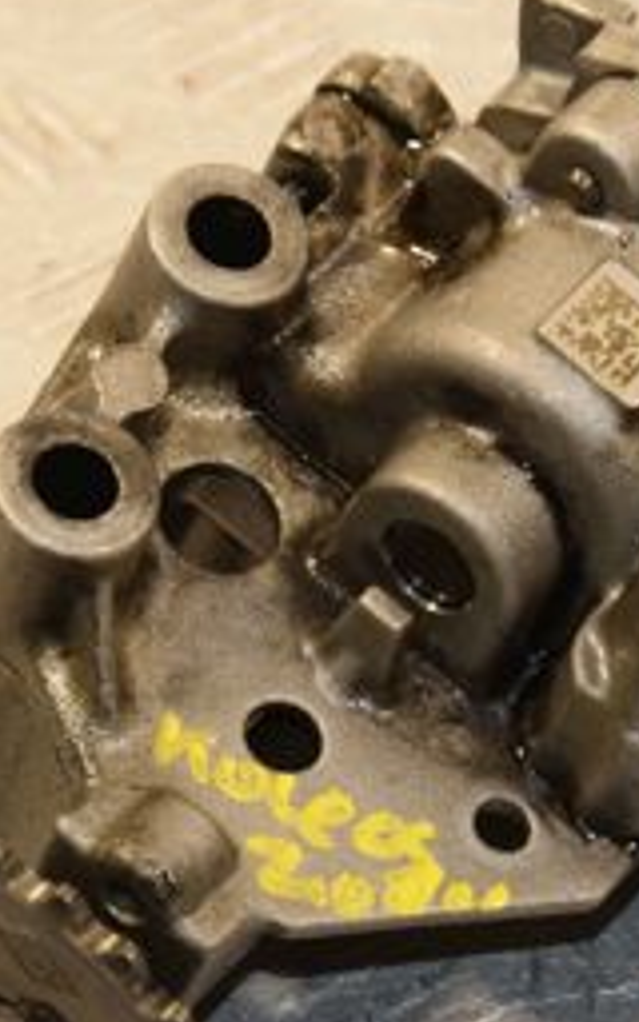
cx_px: 567
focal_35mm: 267
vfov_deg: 7.9
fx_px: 7440
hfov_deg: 4.9
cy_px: 603
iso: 800
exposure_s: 1/200
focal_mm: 70
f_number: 7.1
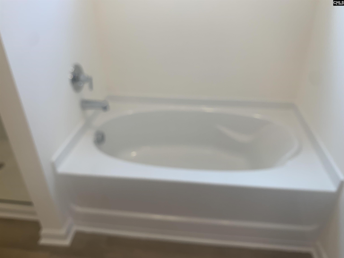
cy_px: 129
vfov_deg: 53.1
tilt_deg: -30.0
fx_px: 258
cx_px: 172
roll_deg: +0.9
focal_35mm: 26
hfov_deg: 67.3
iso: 50
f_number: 1.8
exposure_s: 1/120
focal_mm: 4.25
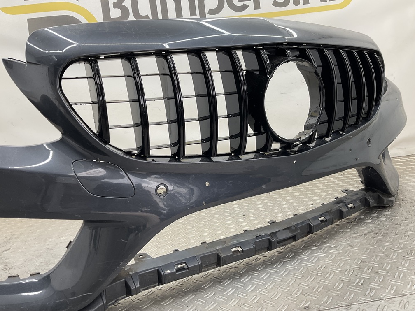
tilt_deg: -9.8
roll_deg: +5.6
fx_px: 348
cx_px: 208
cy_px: 156
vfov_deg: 48.2
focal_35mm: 29
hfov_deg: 61.7
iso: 50
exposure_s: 1/100
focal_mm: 3
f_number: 1.8
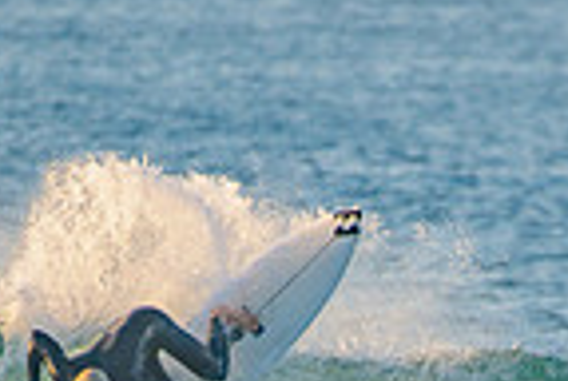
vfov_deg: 0.7
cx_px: 393
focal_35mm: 2025
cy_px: 665
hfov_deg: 1.0
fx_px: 32016
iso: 560
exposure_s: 1/1250
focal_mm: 500
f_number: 5.6
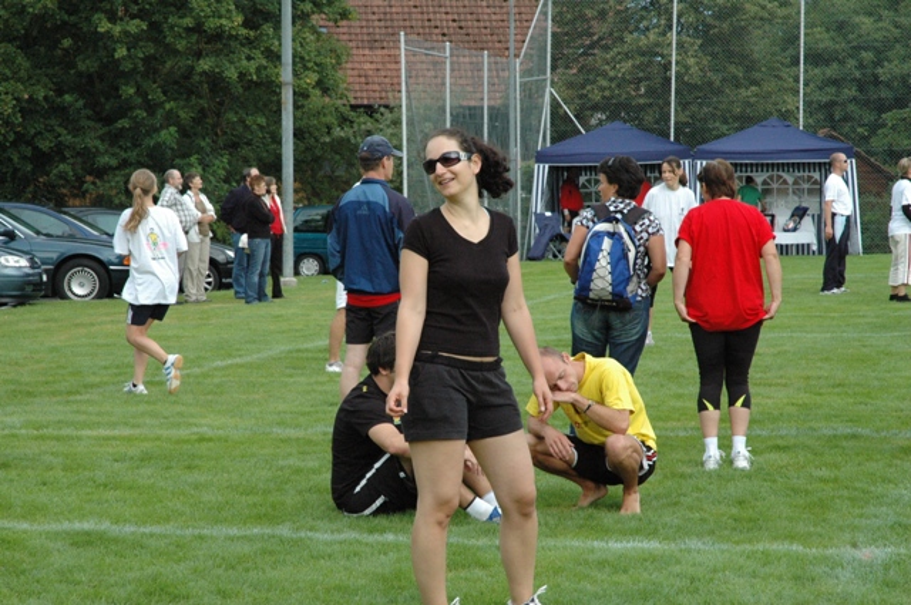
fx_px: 2654
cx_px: 456
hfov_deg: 19.5
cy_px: 302
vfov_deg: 13.0
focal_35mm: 105
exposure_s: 1/500
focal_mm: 70
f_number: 11
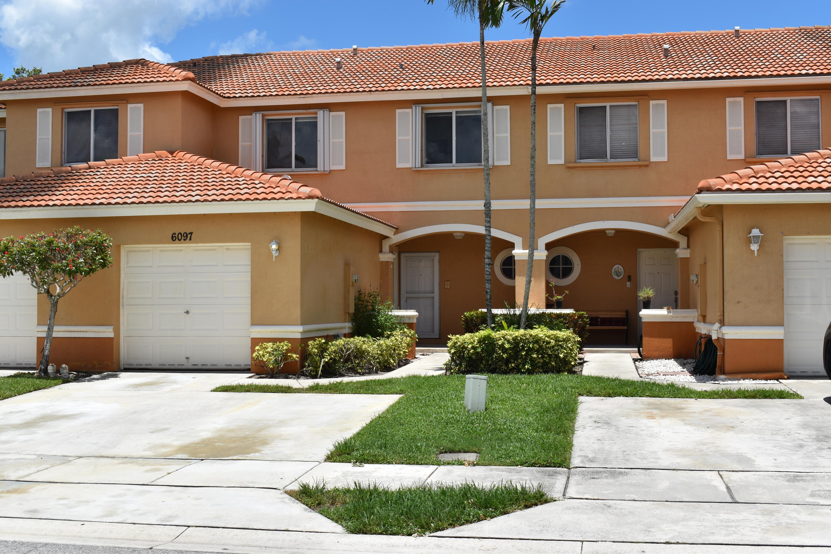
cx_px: 416
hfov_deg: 46.4
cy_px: 277
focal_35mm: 42
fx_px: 969
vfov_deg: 31.9
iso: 100
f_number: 9
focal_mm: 28
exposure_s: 1/320
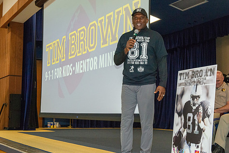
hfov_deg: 35.6
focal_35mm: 56
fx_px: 356
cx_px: 117
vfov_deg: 24.2
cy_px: 85
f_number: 5.6
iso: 4500
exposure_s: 1/100
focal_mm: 45
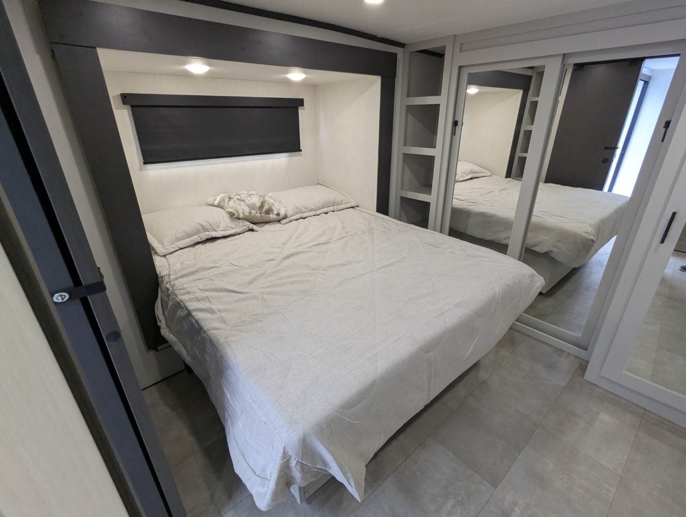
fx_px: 317
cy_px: 258
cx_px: 343
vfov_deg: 78.2
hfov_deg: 94.4
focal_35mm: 16
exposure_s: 1/115
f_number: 2.2
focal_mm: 2.35
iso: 293
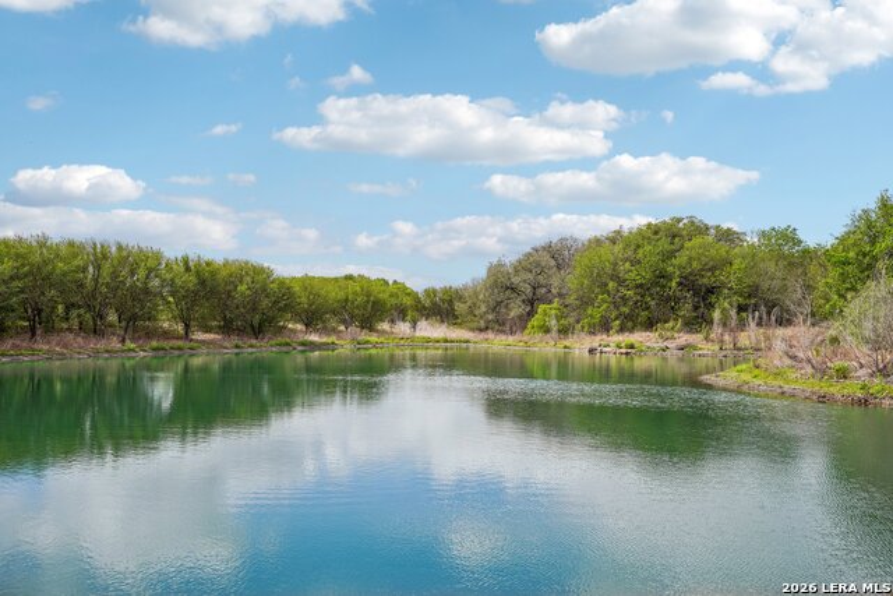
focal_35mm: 35
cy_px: 298
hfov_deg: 54.4
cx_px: 446
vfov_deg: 37.9
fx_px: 868
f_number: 8
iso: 100
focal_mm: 35
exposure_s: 1/320
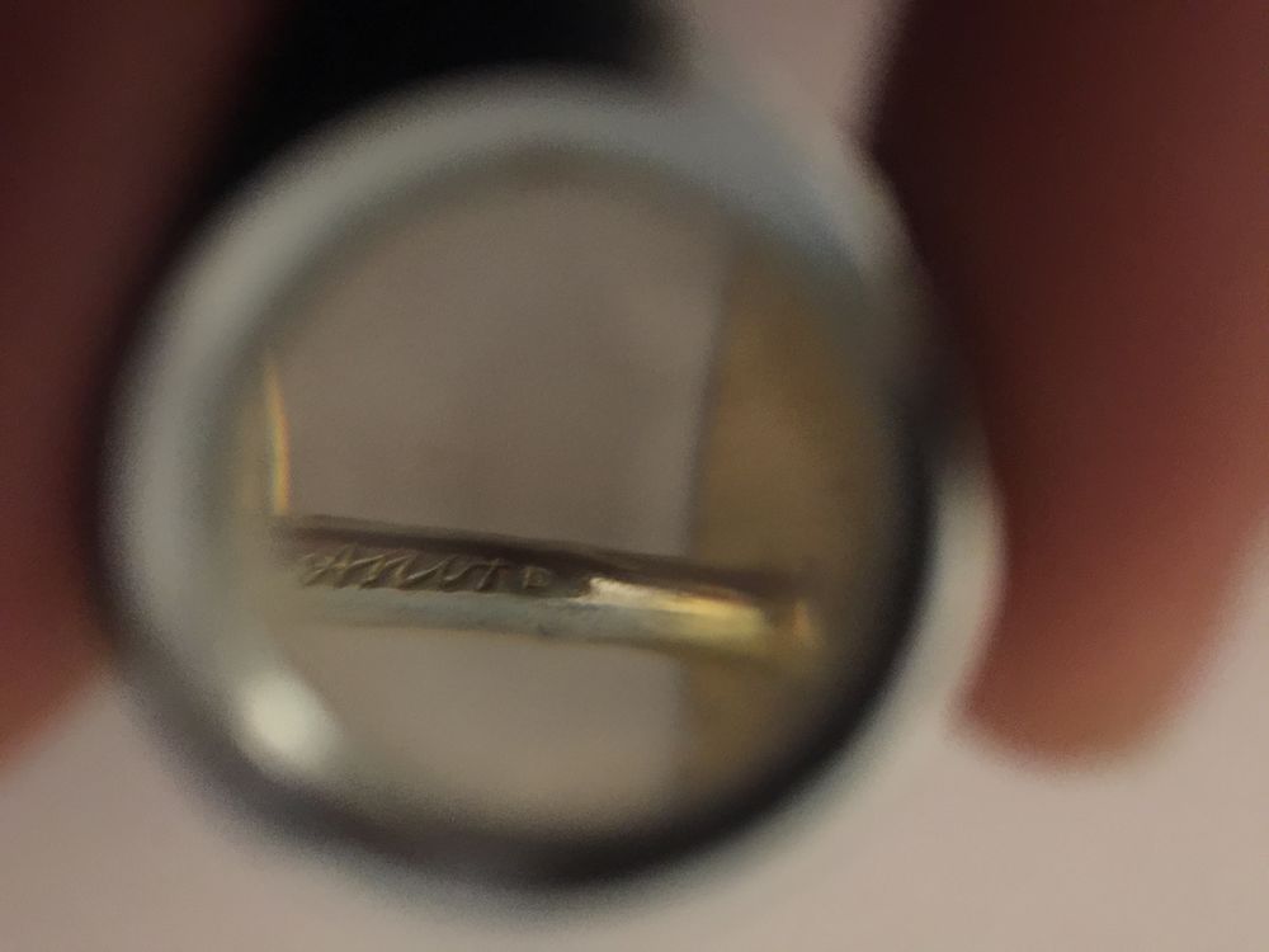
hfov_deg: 61.7
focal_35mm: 29
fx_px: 1063
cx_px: 634
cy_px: 476
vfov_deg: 48.2
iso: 125
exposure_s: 1/4
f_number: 2.2
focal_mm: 4.15
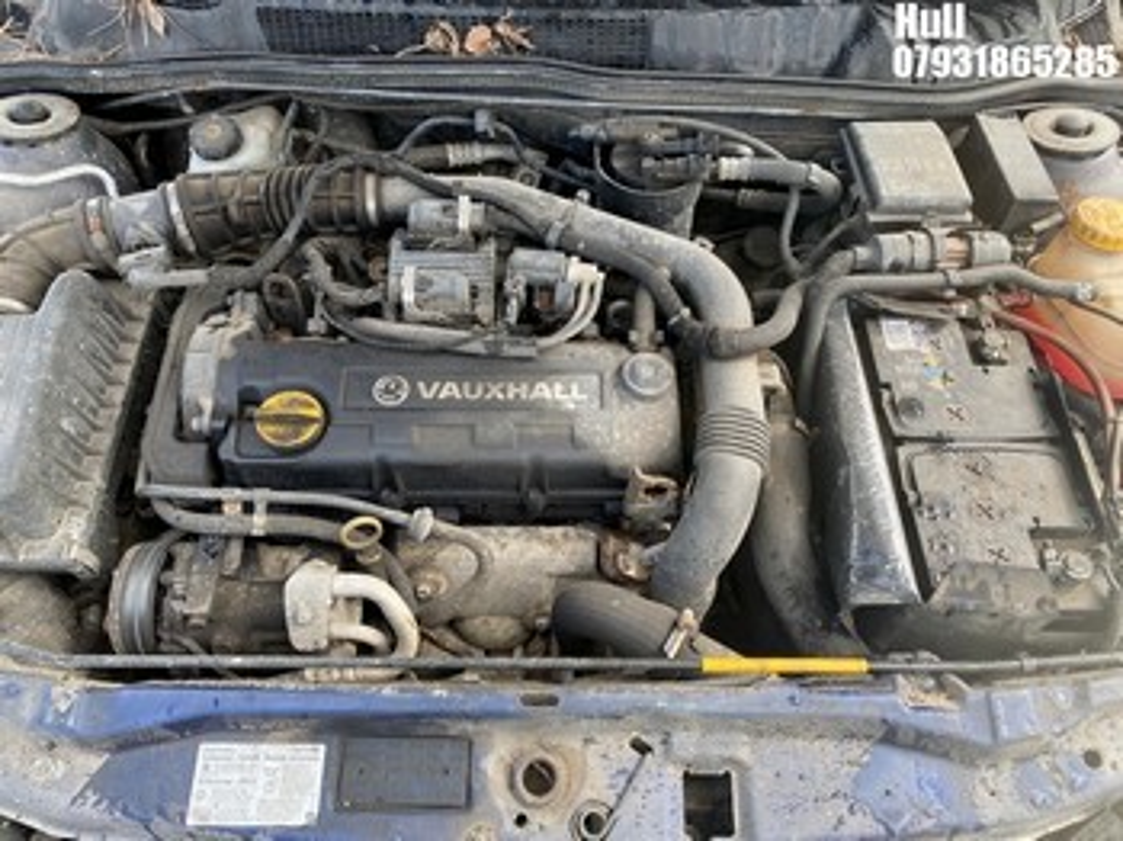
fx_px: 843
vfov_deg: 53.0
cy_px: 420
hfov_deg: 67.3
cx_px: 562
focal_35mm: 26
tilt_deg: -49.3
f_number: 1.8
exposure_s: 1/249
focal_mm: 4.25
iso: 32
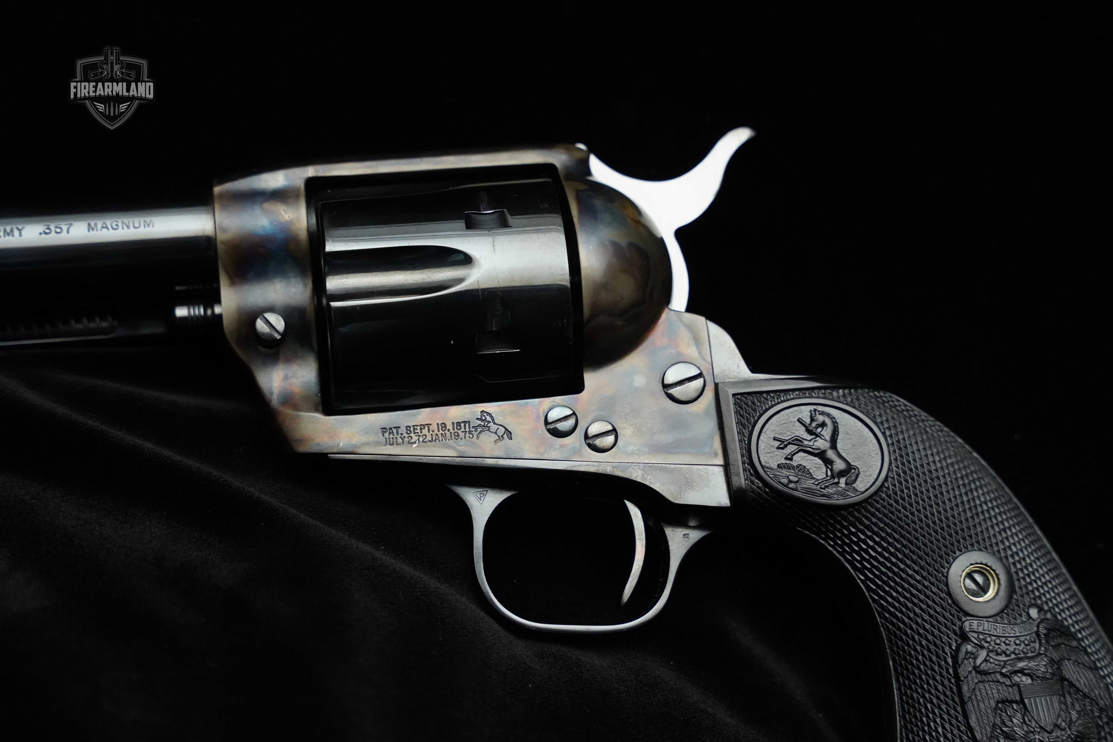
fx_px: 1904
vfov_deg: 22.0
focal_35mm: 62
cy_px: 371
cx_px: 556
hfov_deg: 32.6
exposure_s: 1/320
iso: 8000
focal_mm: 61.6
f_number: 6.3
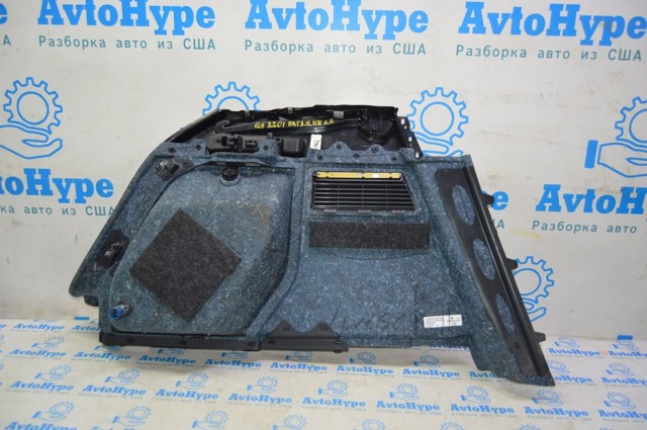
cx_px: 324
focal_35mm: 27
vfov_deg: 47.8
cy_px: 215
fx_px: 485
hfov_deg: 67.4
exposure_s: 1/60
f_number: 4
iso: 400
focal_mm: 18
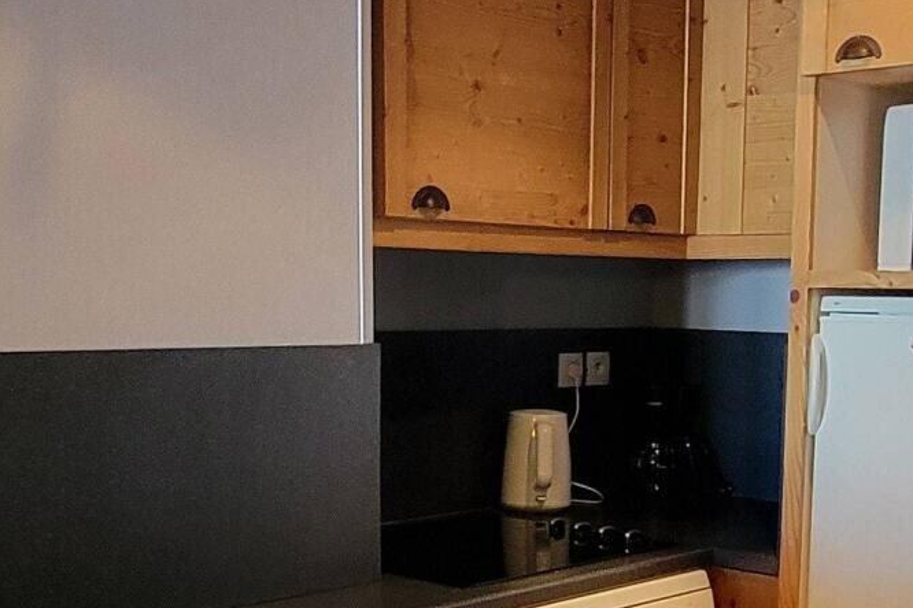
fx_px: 1319
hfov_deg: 38.0
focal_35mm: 52
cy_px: 542
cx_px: 569
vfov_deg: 25.2
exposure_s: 1/33
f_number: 2.2
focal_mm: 2.2
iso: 400
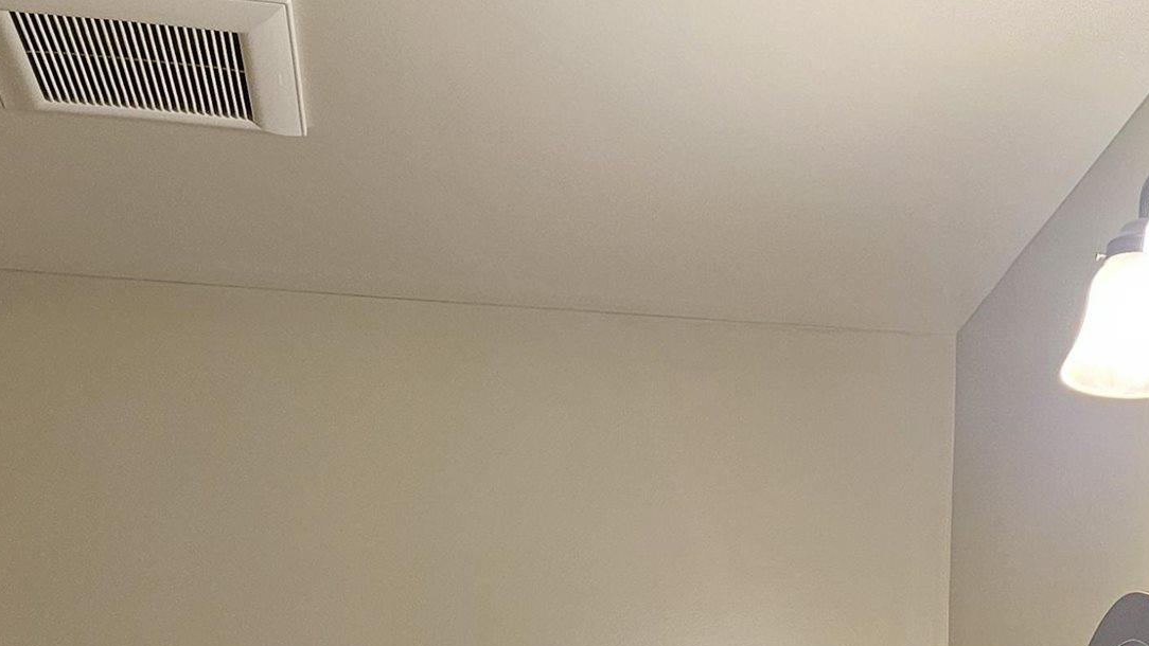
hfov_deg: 29.6
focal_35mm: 71
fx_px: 2163
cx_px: 736
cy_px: 1186
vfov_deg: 14.7
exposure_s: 1/120
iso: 320
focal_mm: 5.4
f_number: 1.8
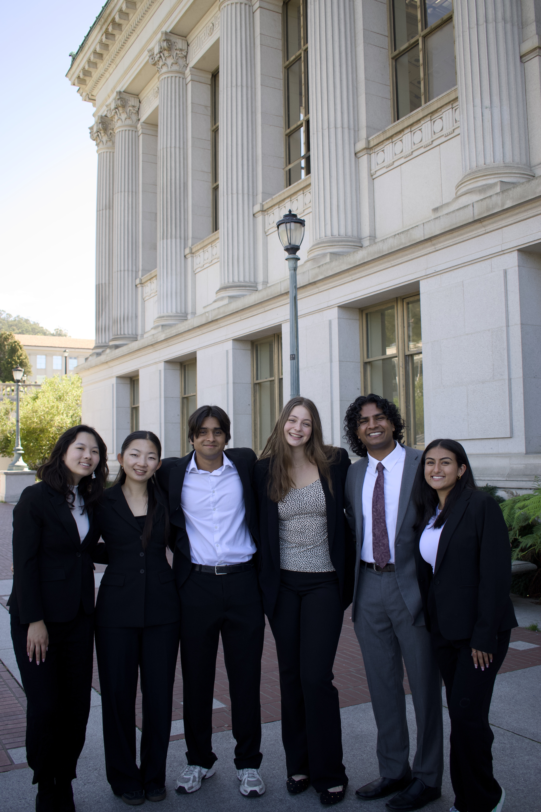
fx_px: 744
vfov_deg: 57.2
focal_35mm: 33
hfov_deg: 40.0
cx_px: 270
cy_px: 406
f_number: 4
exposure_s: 1/500
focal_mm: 22
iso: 400
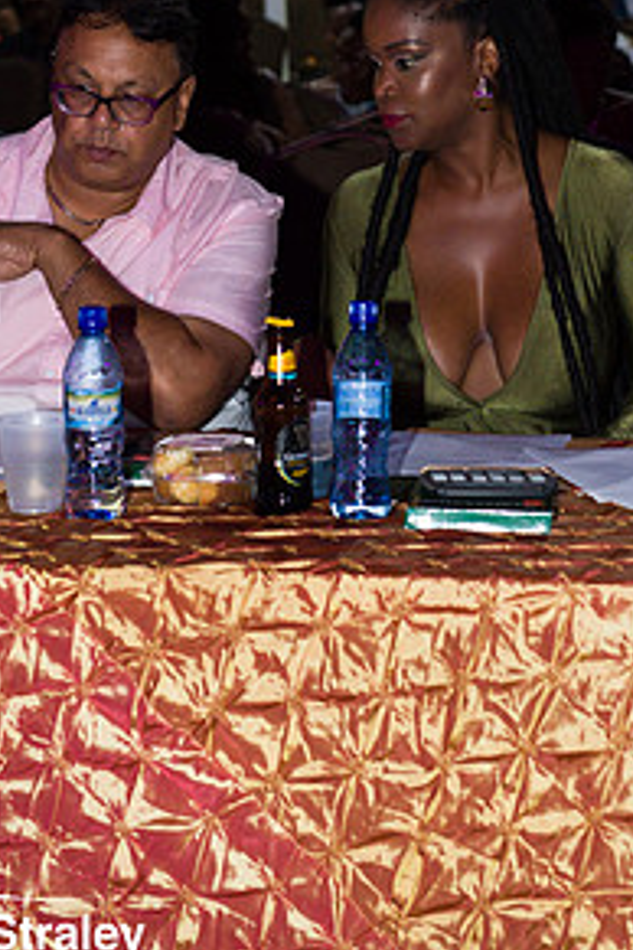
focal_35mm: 96
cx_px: 408
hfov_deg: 14.2
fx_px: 2532
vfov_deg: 21.1
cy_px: 274
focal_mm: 62
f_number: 5
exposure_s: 1/160
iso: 4000
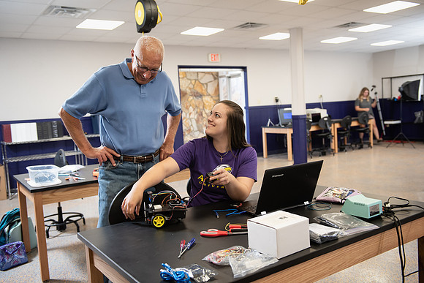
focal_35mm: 34
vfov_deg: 38.9
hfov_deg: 55.8
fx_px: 401
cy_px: 142
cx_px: 212
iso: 800
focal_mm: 34
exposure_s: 1/200
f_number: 3.5
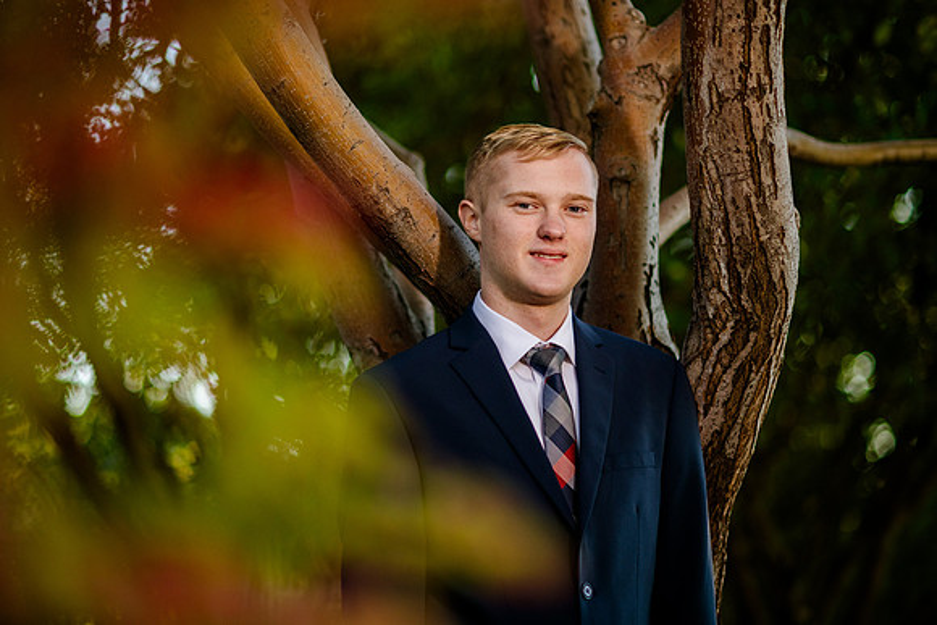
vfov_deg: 12.1
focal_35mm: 113
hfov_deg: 18.1
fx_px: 2946
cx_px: 447
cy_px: 297
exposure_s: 1/1600
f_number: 2
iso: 200
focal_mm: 105
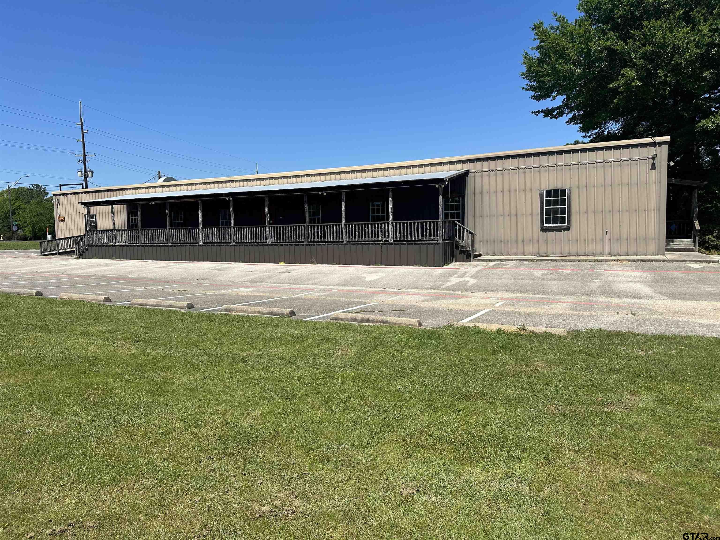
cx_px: 360
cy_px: 270
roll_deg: +2.4
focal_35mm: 24
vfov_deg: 56.8
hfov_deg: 71.6
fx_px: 499
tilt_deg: -3.2
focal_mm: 6.86
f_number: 1.78
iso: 80
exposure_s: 1/5525
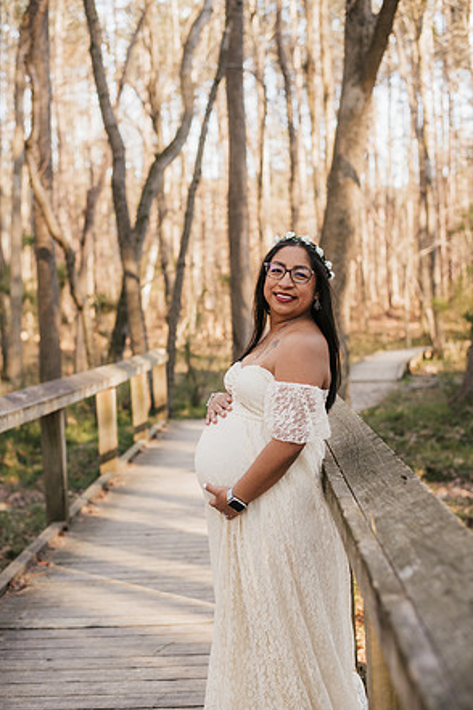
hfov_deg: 26.5
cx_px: 238
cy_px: 359
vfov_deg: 38.9
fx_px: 1005
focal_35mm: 51
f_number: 2.8
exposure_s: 1/400
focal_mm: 50
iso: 400
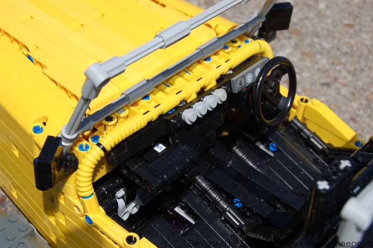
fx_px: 652
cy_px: 124
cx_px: 186
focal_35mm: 63
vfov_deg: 21.5
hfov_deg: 31.9
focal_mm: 42
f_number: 10
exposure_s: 1/500
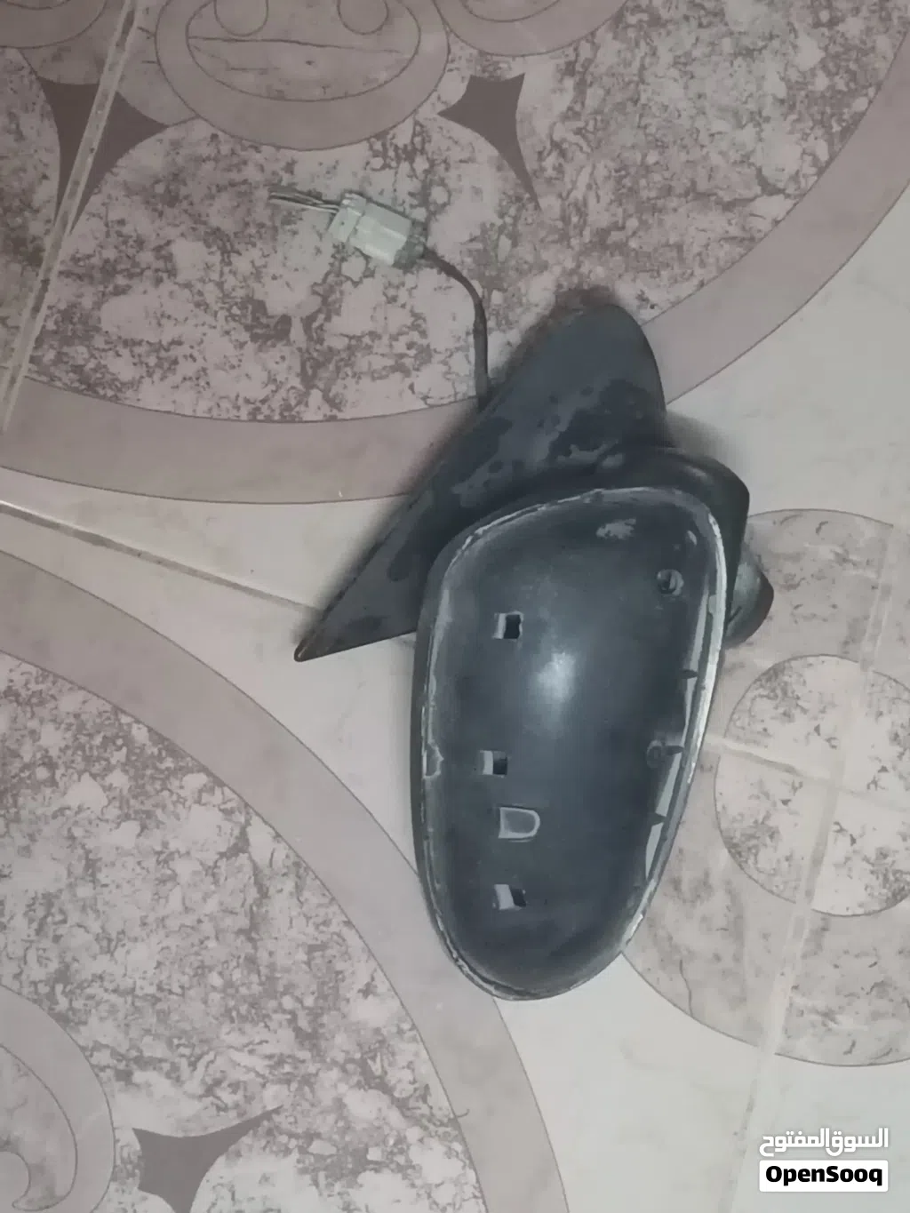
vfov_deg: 25.0
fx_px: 2734
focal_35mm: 78
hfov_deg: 18.9
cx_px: 455
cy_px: 606
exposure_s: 1/20
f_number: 1.8
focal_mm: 5.3
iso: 1600
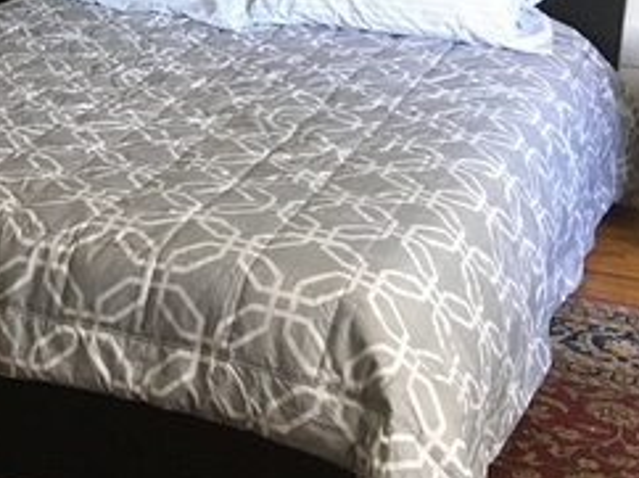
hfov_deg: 23.0
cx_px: -70
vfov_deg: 18.1
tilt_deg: -15.4
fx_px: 1475
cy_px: 55
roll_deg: -1.0
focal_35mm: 80
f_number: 2.2
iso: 125
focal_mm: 4.15
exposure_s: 1/30
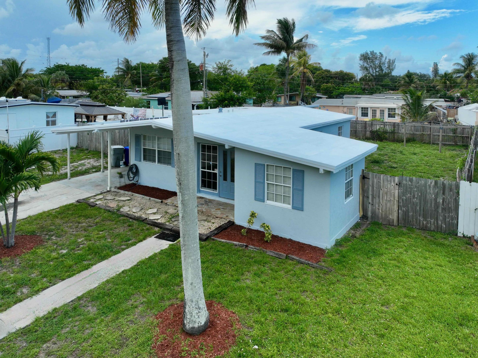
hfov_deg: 71.6
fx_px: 331
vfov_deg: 56.8
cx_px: 239
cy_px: 179
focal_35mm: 24
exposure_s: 1/1000
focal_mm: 12.29
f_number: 2.8
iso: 140
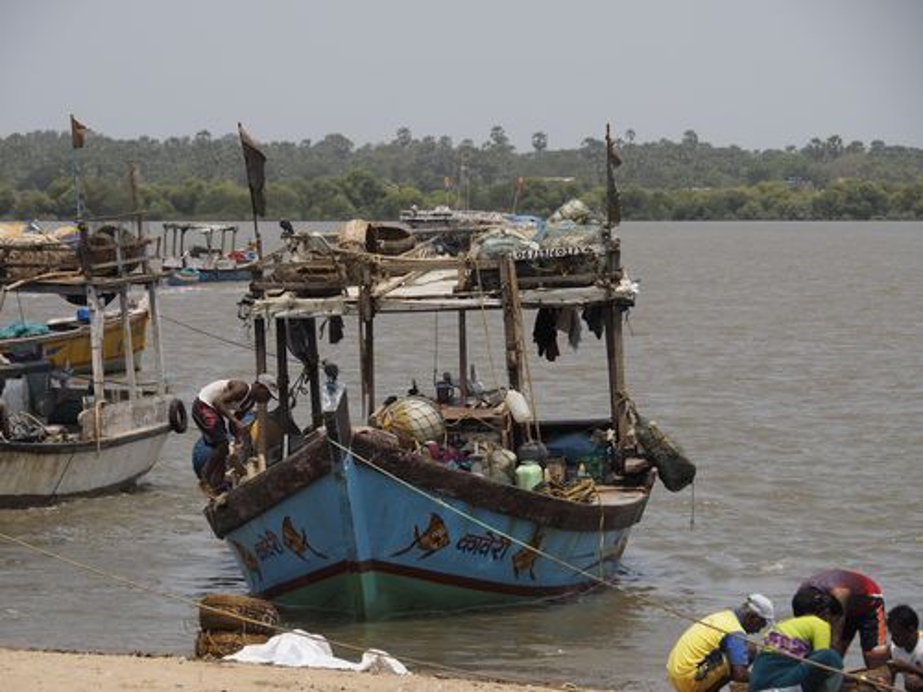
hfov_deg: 9.9
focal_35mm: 200
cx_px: 462
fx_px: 5333
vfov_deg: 7.4
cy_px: 346
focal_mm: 100
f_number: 9
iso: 200
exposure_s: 1/500
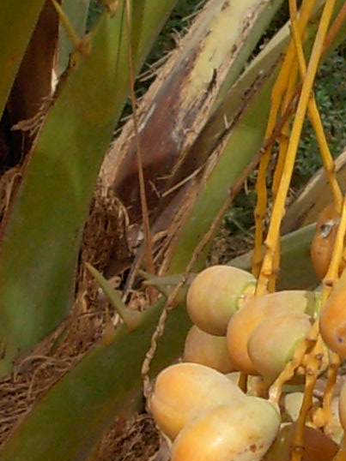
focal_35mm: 217
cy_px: 123
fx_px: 2894
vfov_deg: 9.1
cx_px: 398
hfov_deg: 6.8
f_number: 4.9
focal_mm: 6.3
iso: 79
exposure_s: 1/527
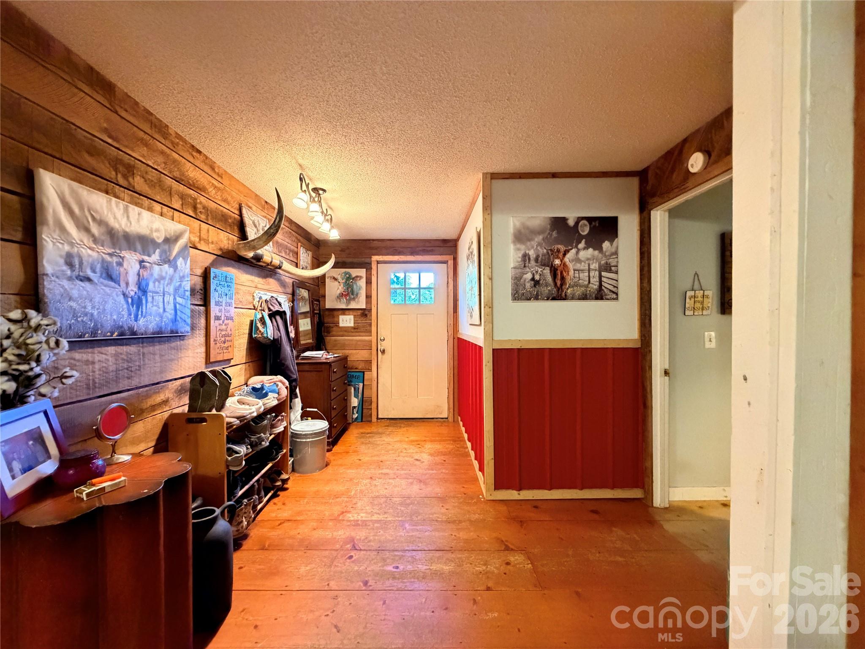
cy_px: 324
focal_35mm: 14
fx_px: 350
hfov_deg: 102.1
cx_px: 432
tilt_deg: -0.2
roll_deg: +1.6
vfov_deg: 85.7
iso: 1000
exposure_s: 1/60
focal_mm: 2.22
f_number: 2.2
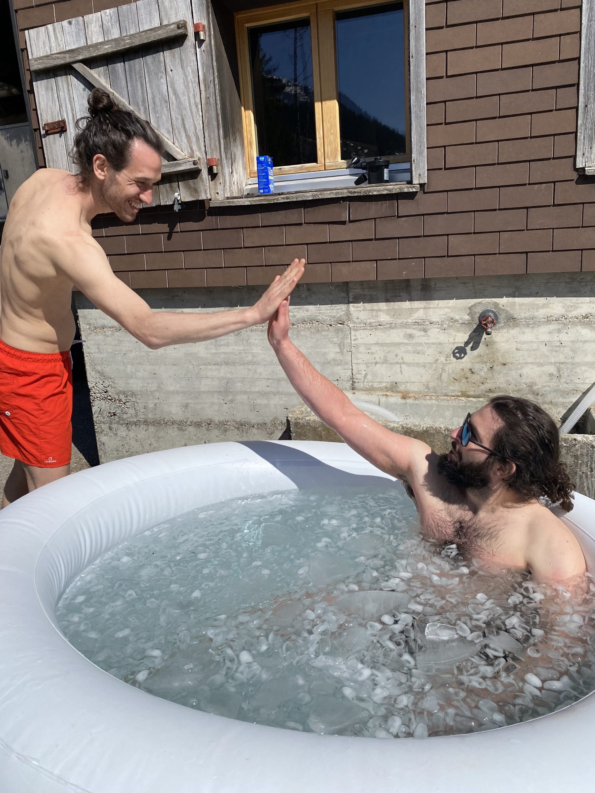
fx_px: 596
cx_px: 298
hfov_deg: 53.1
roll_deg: +3.7
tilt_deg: -12.1
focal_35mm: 26
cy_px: 396
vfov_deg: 67.3
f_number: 1.8
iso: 32
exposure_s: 1/5025
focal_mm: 4.25
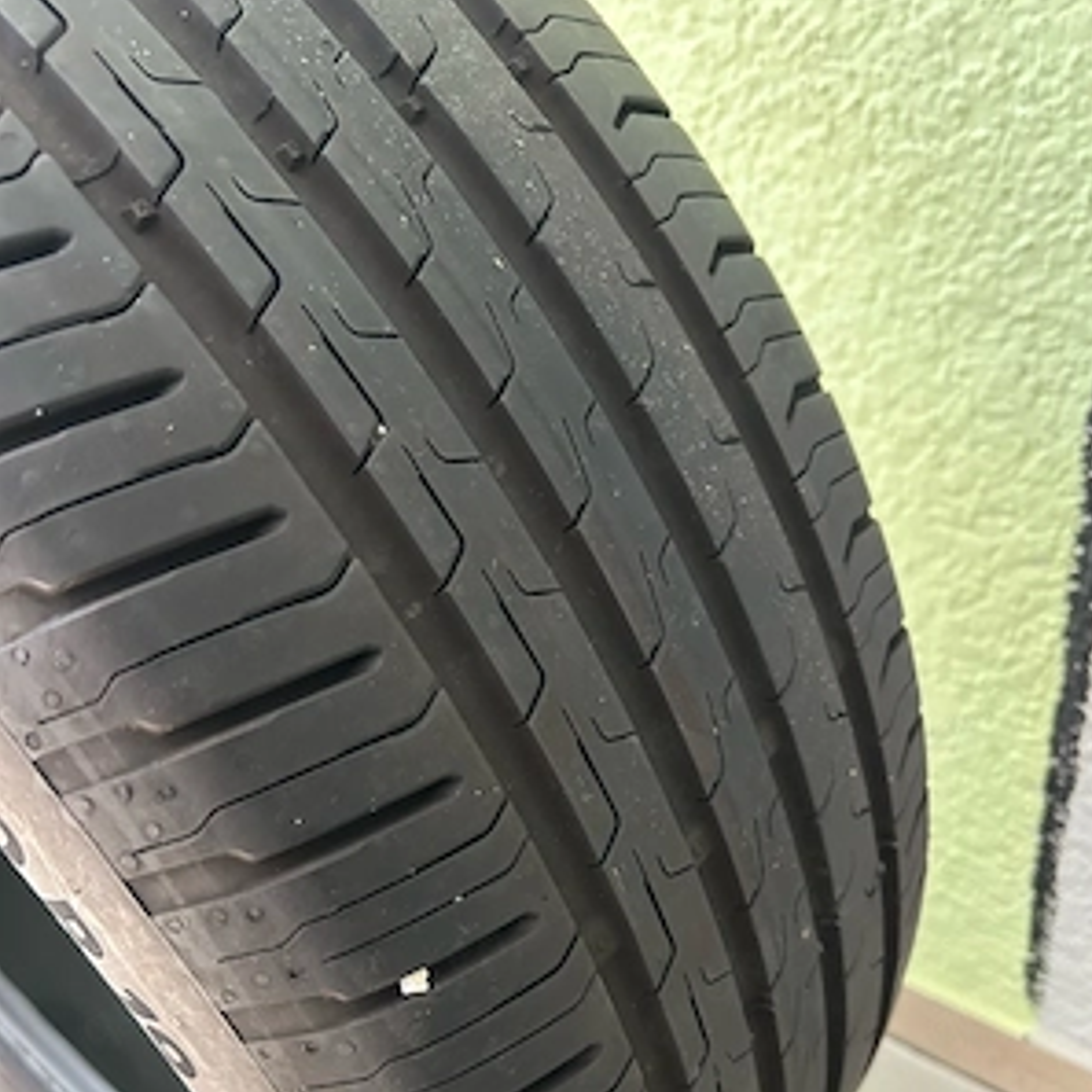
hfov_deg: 52.5
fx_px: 1106
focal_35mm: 31
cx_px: 548
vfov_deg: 51.7
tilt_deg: -37.7
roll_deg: +9.6
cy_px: 717
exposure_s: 1/44
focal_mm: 5.7
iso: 500
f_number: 1.5
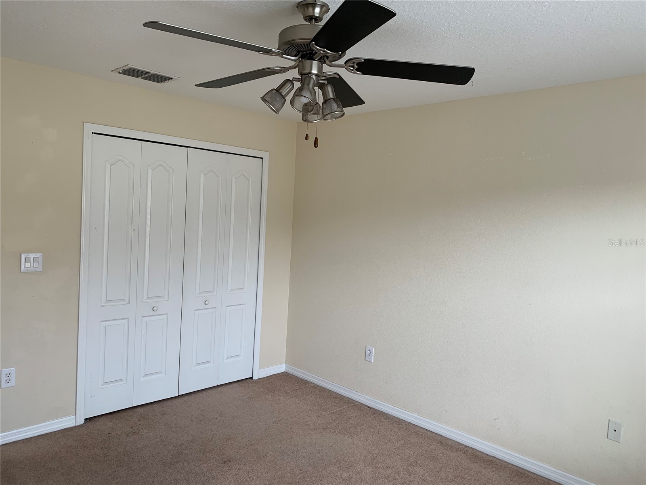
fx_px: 485
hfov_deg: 67.3
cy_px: 242
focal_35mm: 26
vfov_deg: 53.1
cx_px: 323
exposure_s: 1/121
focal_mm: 4.25
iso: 64
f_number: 1.8
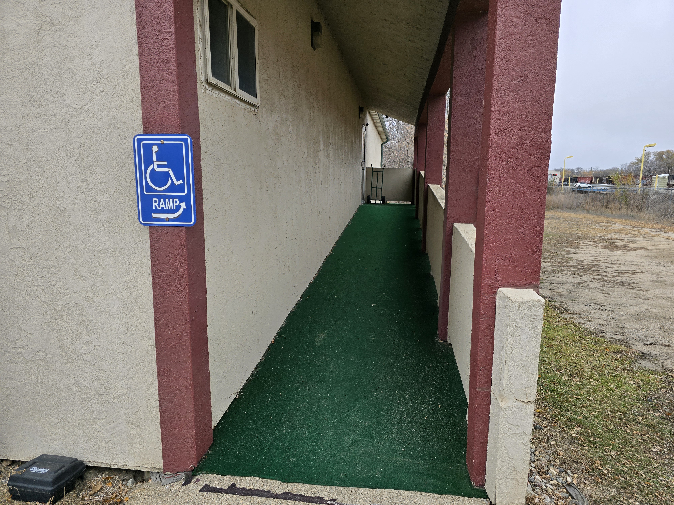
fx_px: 448
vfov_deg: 58.9
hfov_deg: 73.9
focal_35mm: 23
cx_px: 337
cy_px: 252
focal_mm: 6.3
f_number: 1.7
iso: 12
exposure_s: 1/181
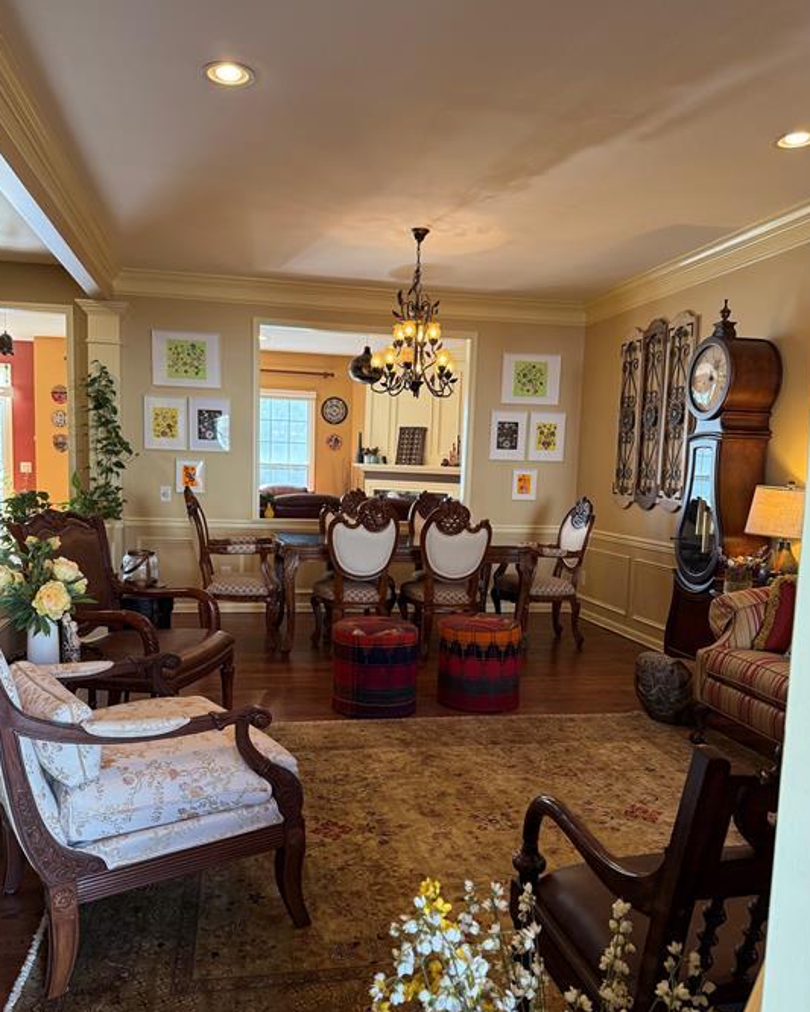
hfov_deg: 53.2
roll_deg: -2.5
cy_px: 555
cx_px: 391
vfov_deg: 63.9
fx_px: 809
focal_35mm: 27
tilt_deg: -5.6
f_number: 1.78
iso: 250
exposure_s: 1/120
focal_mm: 6.76
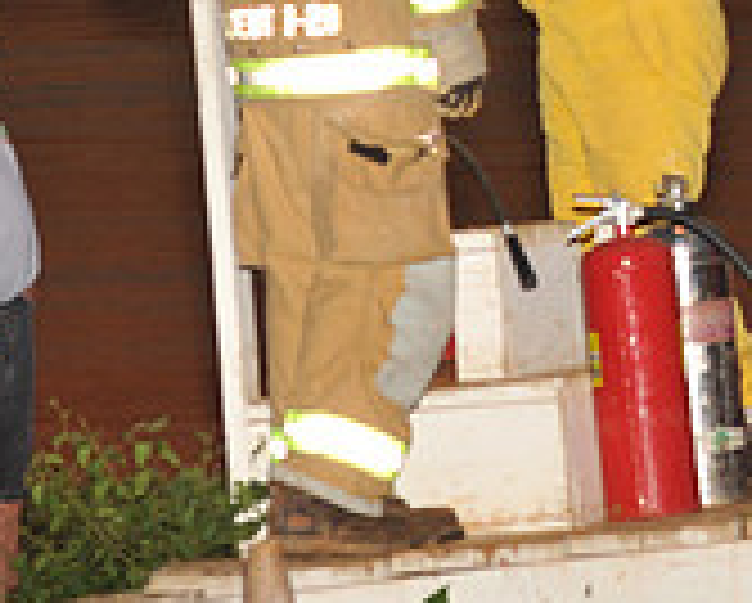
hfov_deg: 4.1
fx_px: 10517
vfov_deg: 3.3
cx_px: 1283
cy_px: -68
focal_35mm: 472
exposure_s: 1/320
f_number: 6.3
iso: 1000
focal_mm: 145
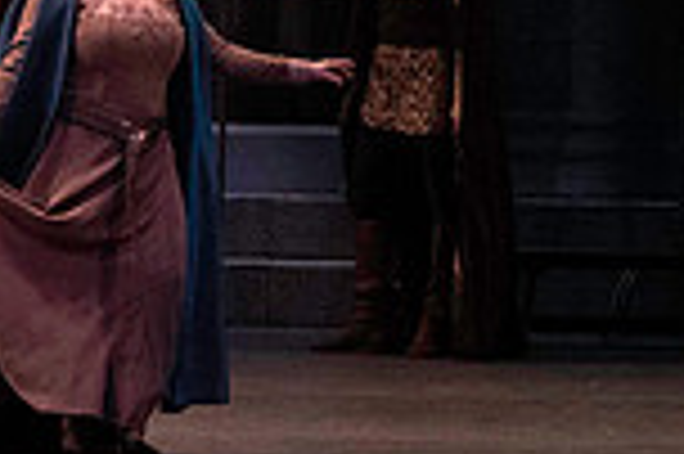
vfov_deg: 3.0
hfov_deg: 4.4
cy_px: -272
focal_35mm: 462
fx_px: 8768
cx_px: -320
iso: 12800
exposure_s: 1/400
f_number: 7.1
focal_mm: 121
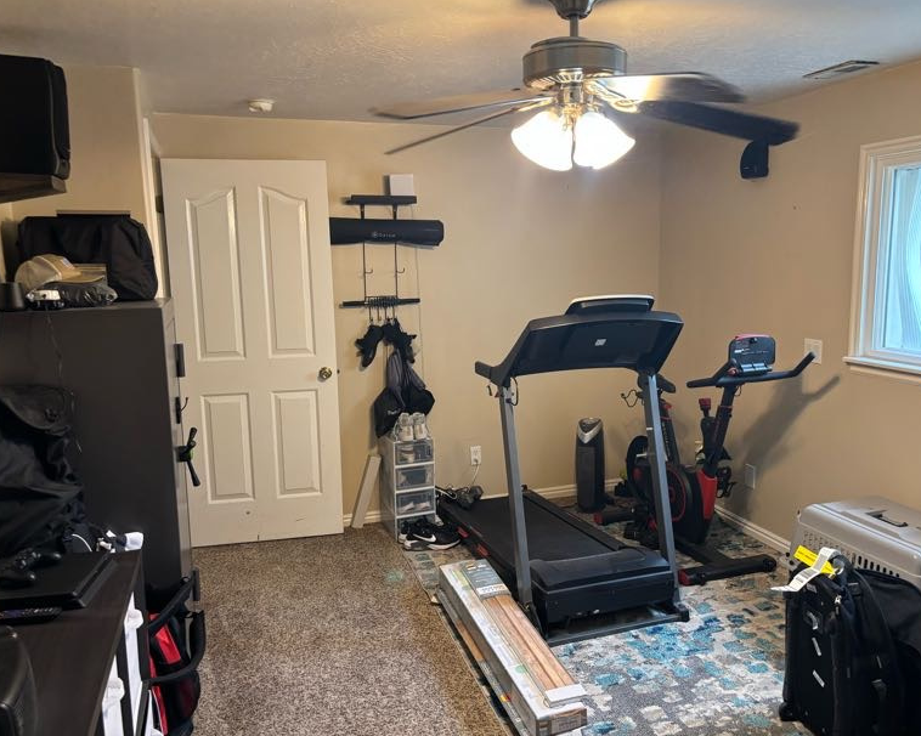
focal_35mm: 28
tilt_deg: -8.3
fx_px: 763
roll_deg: +1.1
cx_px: 493
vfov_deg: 51.5
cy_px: 359
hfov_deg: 62.2
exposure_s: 1/60
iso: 320
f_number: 1.6
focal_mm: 5.96
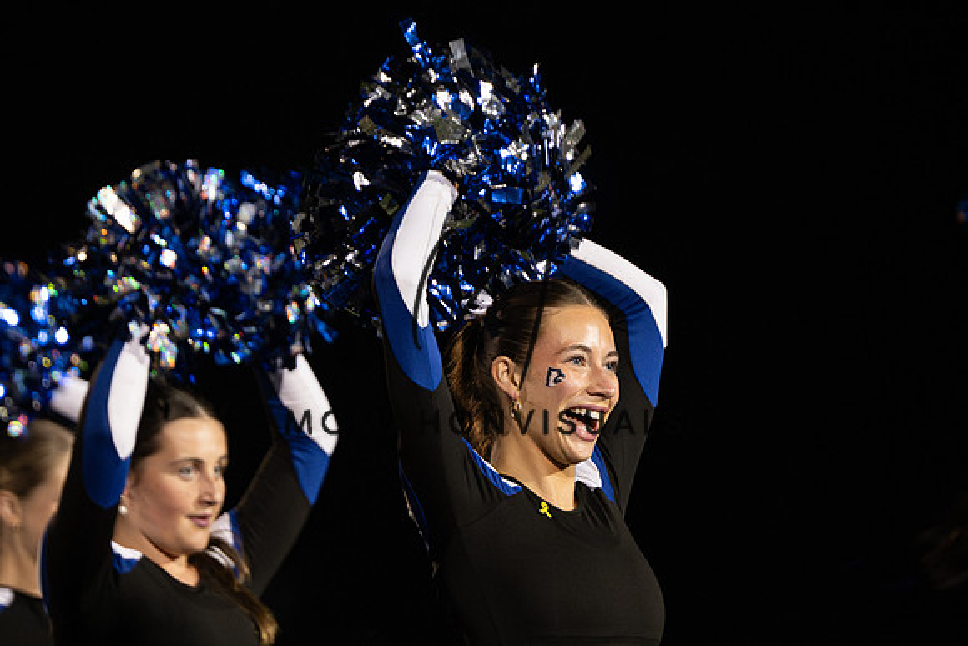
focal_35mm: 476
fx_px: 12804
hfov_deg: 4.3
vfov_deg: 2.9
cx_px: 418
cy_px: 452
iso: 2500
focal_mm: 200
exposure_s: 1/640
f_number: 2.8
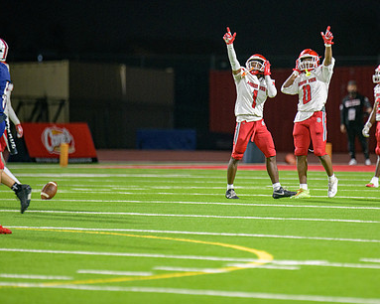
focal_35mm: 427
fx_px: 4800
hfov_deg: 4.5
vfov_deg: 3.6
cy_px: 121
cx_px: 255
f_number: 2.8
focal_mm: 300
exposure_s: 1/250
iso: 2000
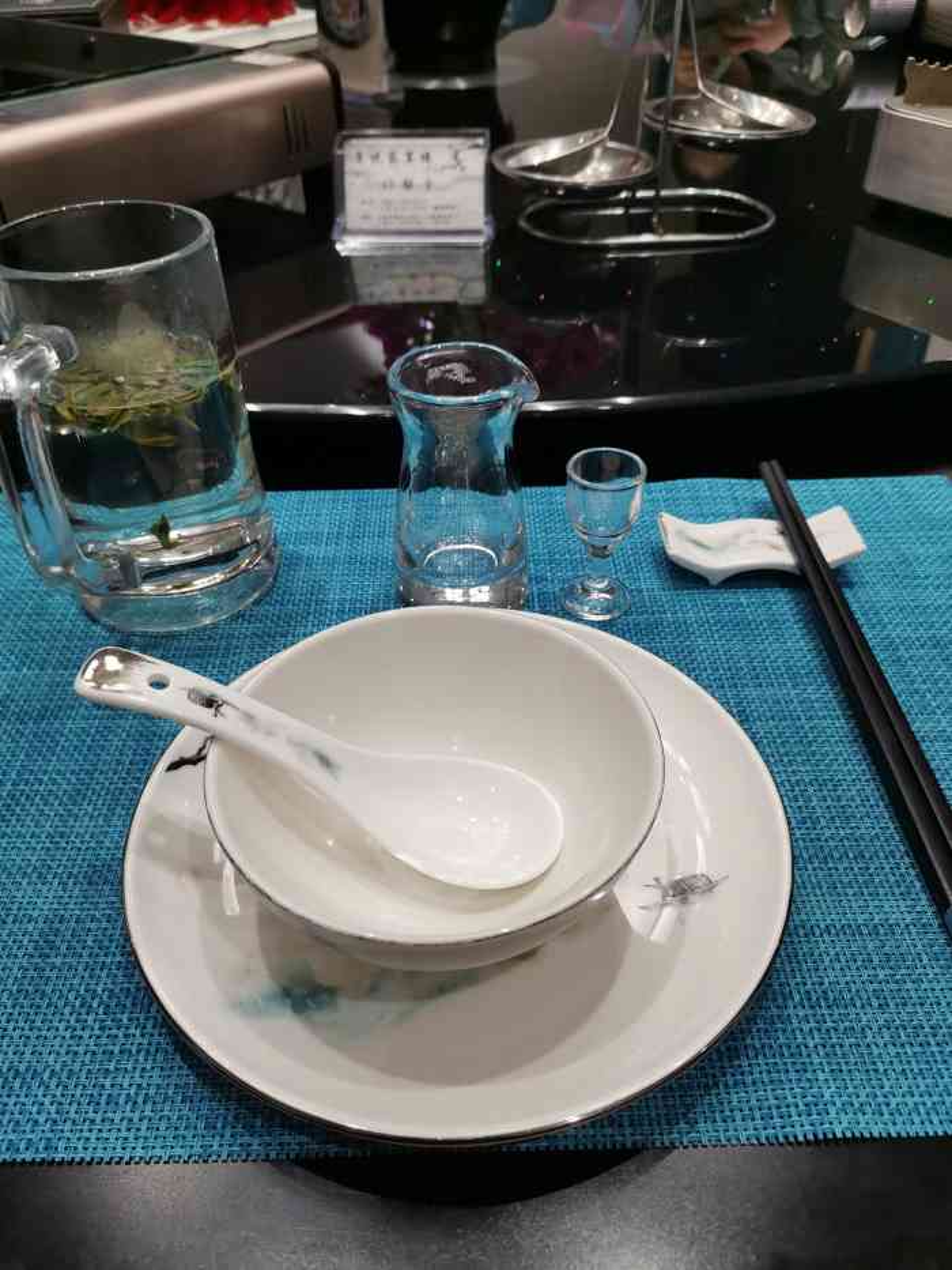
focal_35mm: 26
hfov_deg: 53.1
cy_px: 635
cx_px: 476
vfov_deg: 67.3
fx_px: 953
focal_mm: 4.75
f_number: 1.8
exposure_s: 1/100
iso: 125
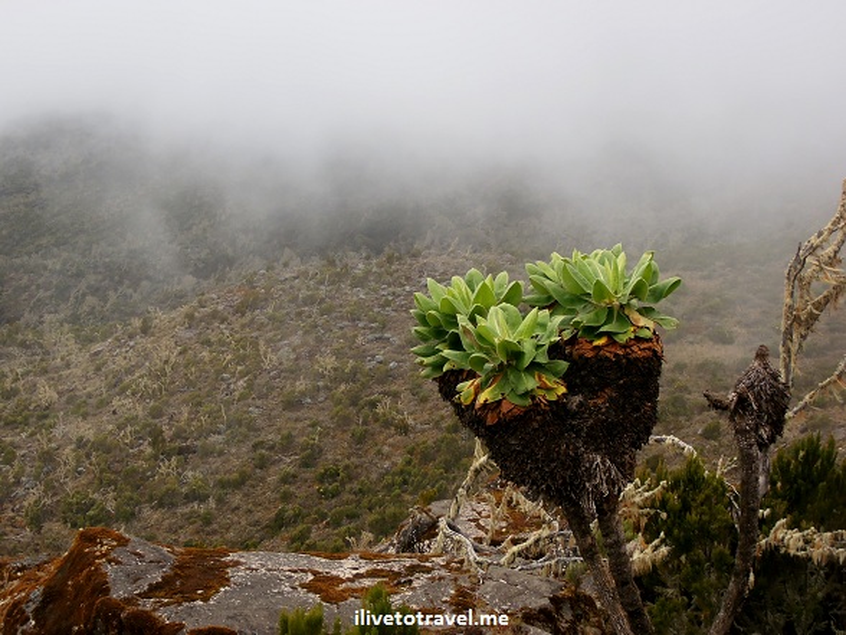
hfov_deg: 30.7
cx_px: 423
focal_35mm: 63
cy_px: 318
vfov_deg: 23.3
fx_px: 1540
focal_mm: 11.17
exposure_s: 1/125
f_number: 4.5
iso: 80
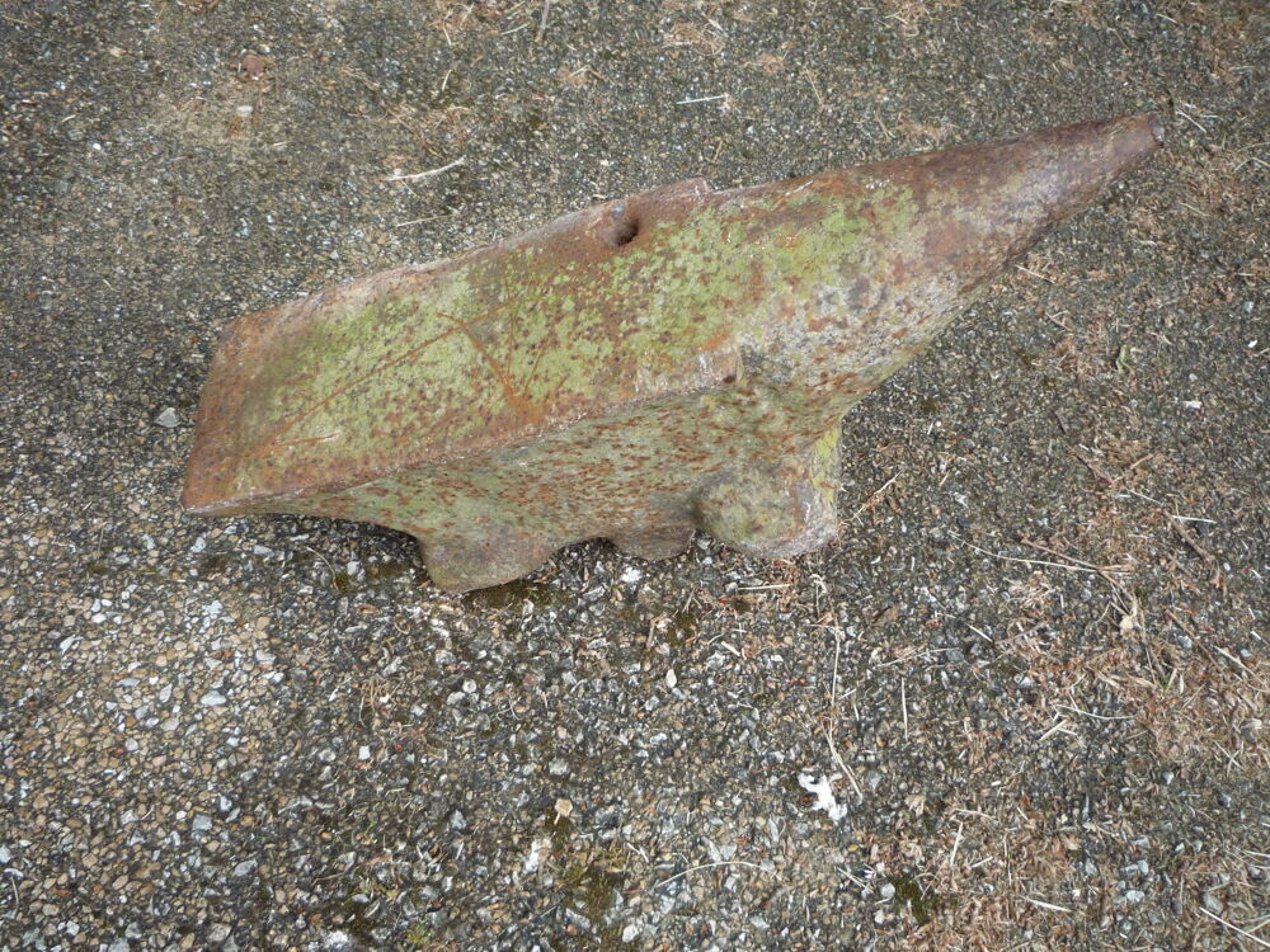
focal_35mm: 30
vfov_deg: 46.8
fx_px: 1101
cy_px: 476
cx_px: 635
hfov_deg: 60.0
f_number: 3.3
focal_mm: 5.2
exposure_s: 1/30
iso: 200
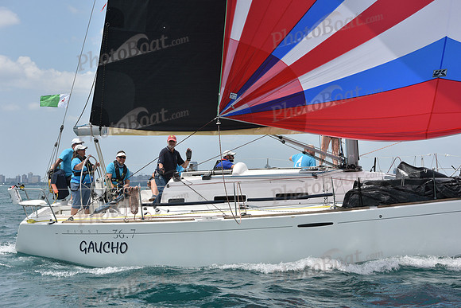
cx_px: 230
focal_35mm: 90
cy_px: 154
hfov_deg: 22.6
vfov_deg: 15.2
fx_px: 1153
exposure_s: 1/1250
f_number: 8
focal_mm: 90
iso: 250
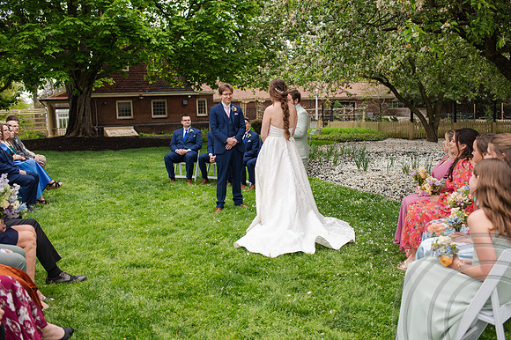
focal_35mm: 35
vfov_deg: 37.8
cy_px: 170
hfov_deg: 54.5
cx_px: 256
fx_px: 497
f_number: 3.2
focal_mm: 35
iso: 100
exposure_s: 1/640
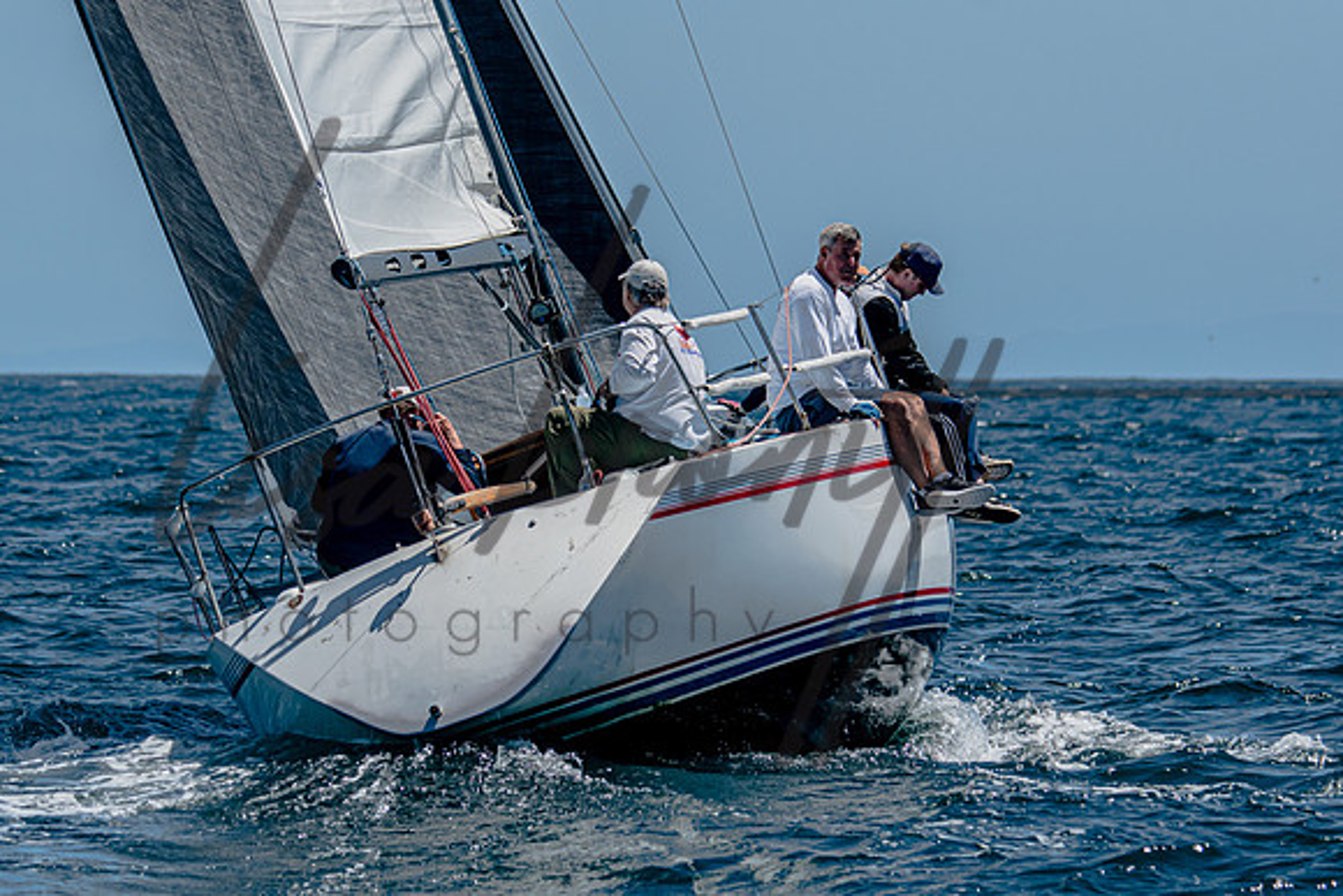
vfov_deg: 4.3
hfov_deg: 6.4
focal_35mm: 320
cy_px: 483
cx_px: 656
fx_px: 11938
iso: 200
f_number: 5.3
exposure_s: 1/2000
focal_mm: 180
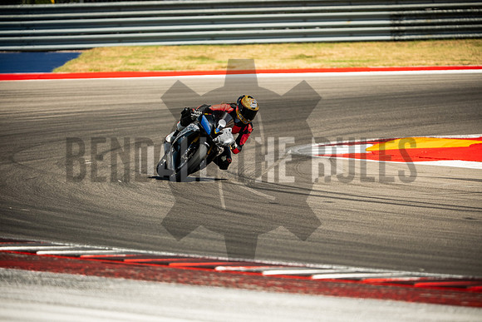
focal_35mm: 420
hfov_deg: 4.9
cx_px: 241
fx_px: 5624
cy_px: 161
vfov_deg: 3.3
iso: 320
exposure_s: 1/2000
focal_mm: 280
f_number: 2.8
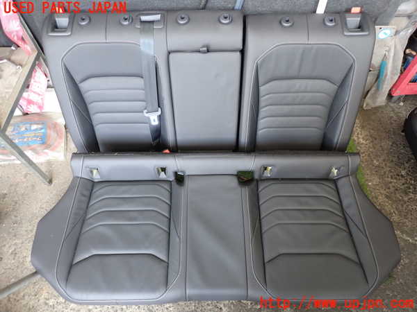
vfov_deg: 54.9
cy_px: 156
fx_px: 301
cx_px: 208
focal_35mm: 25
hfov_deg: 69.4
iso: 200
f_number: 2
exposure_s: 1/40
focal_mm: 4.5
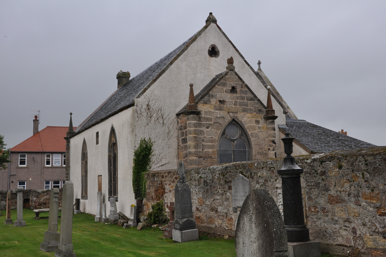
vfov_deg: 29.8
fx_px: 482
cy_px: 128
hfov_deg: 43.7
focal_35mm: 45
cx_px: 193
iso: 200
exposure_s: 1/200
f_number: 7.1
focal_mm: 30
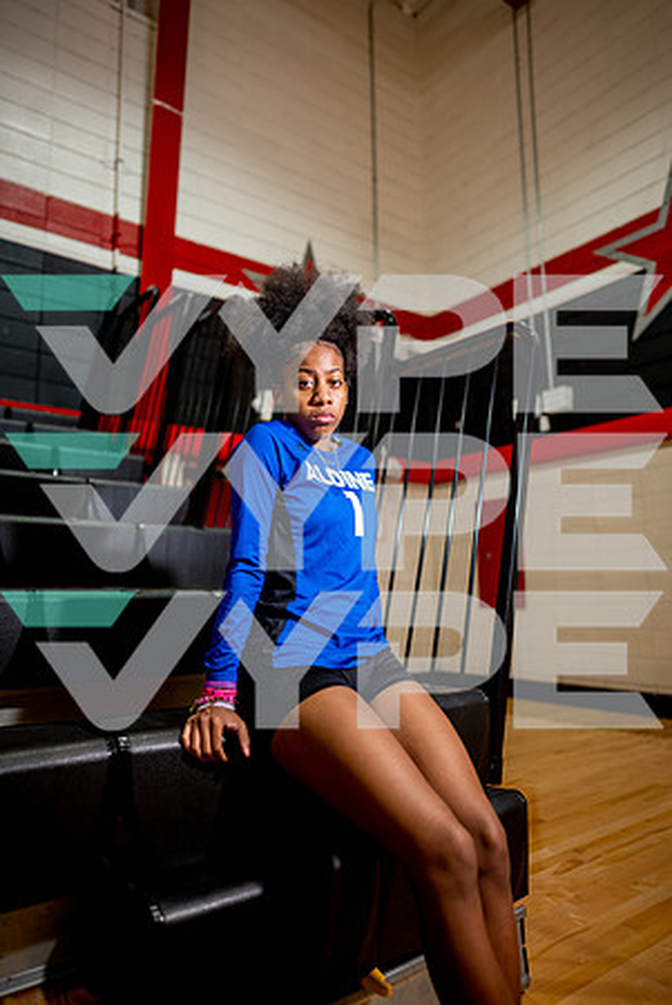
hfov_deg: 53.2
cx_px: 336
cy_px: 502
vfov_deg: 73.7
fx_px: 670
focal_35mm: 24
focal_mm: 24
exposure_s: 1/320
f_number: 1.4
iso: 200
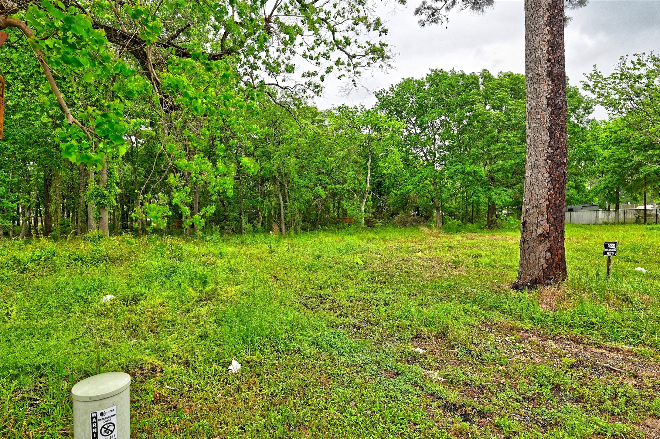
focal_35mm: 20
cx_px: 330
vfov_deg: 63.1
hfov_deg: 85.5
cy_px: 220
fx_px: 357
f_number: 8
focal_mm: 19.5
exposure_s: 1/100
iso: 400
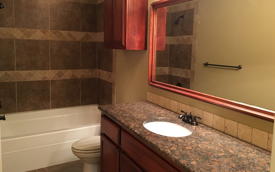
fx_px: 232
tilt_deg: -6.4
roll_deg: -0.9
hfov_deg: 61.2
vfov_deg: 40.5
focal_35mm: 31
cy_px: 71
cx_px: 138
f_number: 2.2
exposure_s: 1/17
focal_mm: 4.15
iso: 200
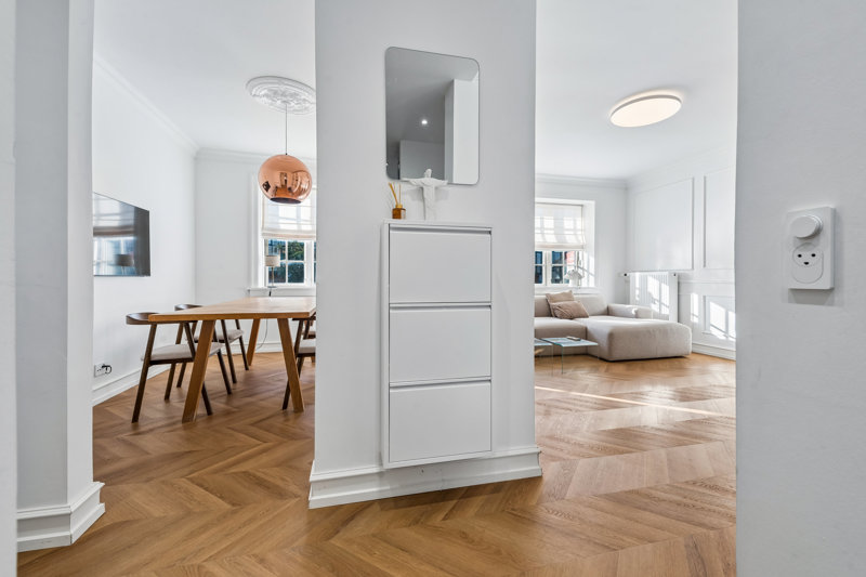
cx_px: 433
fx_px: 361
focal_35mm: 15
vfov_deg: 77.3
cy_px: 288
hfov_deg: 100.4
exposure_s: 1/40
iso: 250
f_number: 9
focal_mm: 15
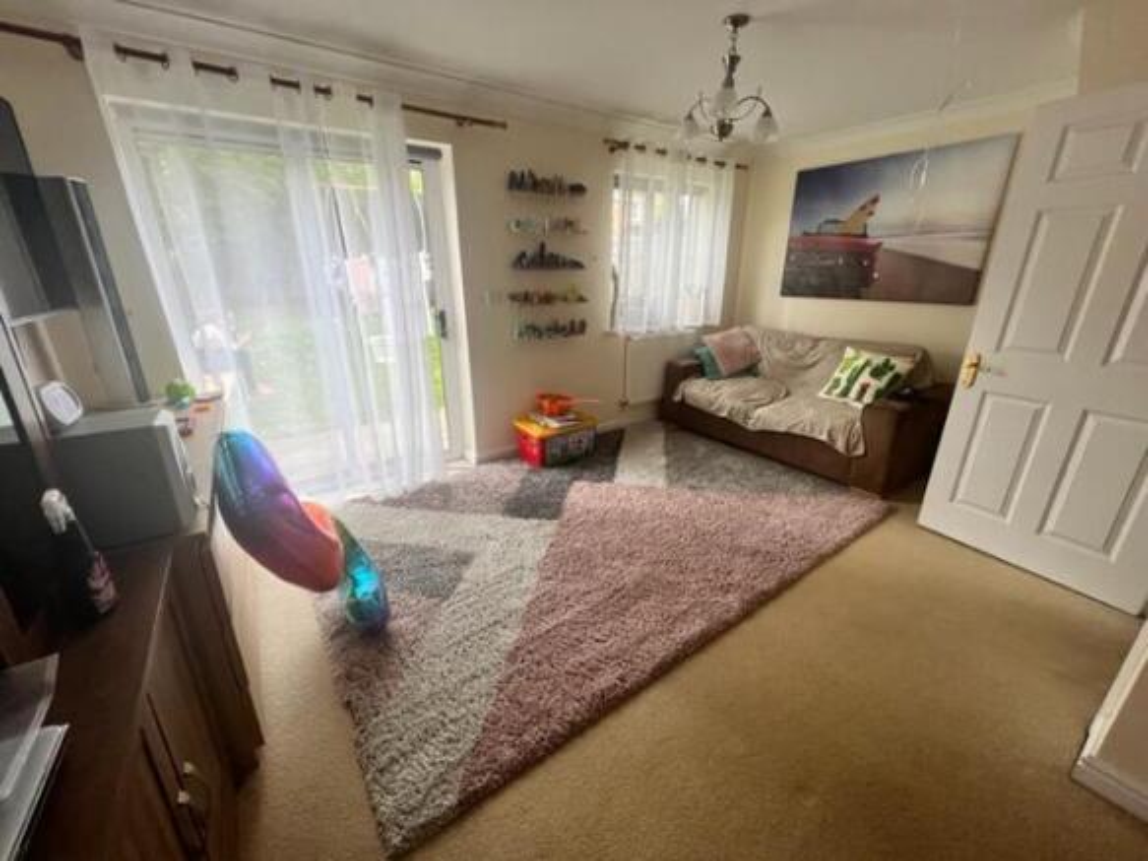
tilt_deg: -18.9
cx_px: 574
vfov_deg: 89.9
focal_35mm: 13
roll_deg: -0.3
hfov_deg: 106.2
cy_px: 430
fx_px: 431
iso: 64
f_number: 1.8
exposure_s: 1/99
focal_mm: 1.57
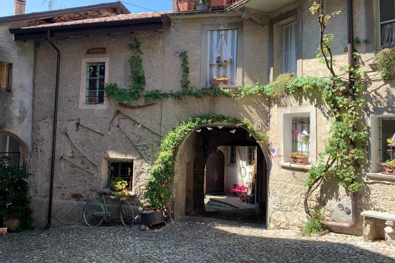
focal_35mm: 30
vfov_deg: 43.5
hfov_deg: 61.9
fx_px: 329
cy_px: 113
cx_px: 187
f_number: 1.8
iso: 25
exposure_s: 1/546
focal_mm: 4.25
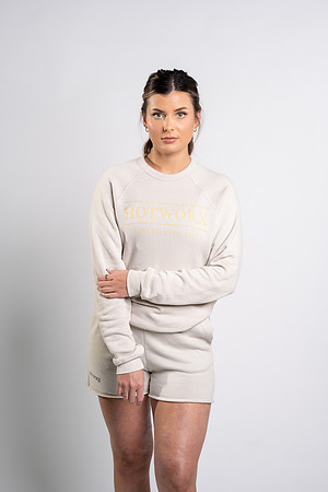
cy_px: 246
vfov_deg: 23.9
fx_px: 1162
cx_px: 164
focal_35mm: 85
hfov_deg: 16.1
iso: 200
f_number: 4
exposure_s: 1/160
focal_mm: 85
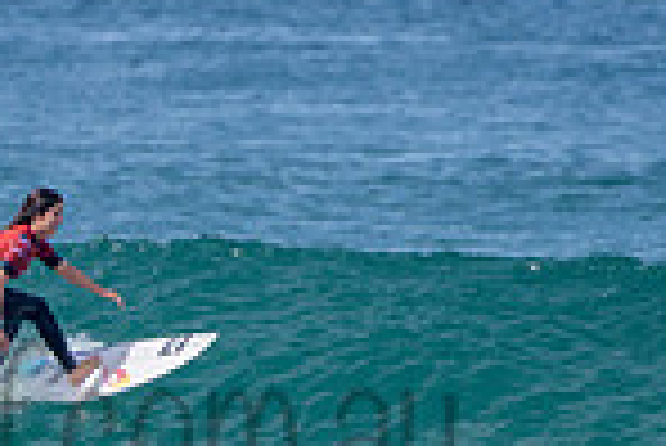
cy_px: 372
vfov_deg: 0.7
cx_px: -18
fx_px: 36369
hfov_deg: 1.0
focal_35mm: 1964
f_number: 6.3
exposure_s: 1/2500
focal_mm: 500
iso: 250
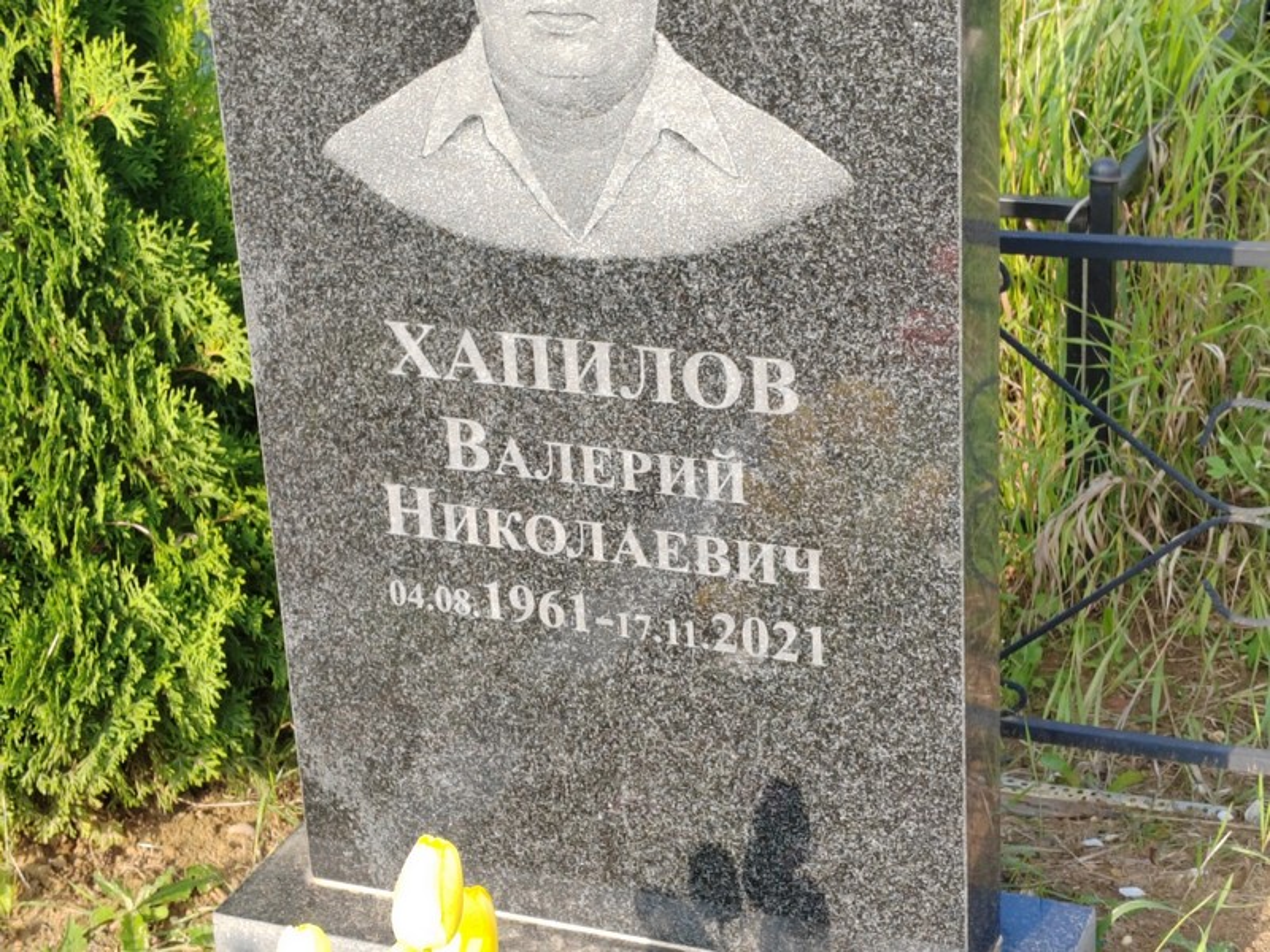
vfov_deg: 19.9
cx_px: 635
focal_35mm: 74
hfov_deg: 26.3
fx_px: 2715
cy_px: 476
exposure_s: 1/260
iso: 100
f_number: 1.9
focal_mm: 5.52
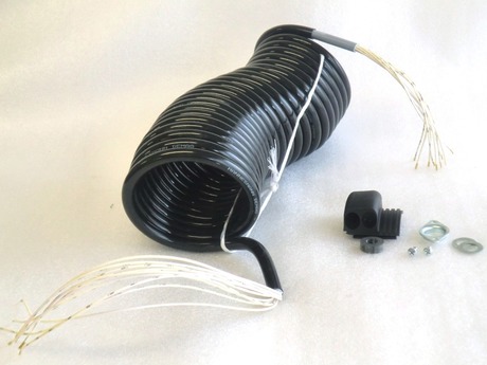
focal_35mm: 62
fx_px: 872
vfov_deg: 23.7
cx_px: 244
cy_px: 182
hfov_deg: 31.2
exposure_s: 1/60
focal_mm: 11.16
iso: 160
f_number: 4.3
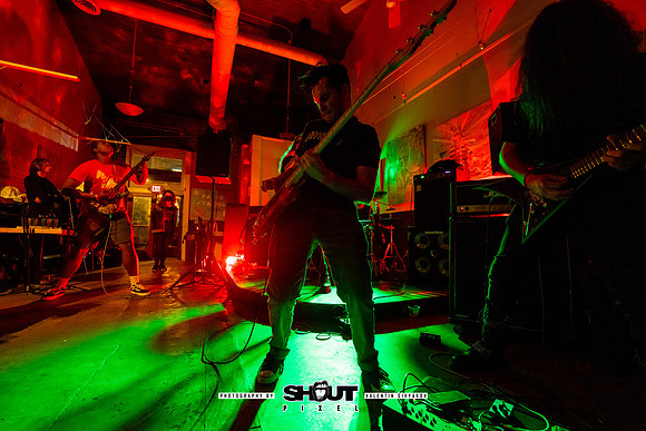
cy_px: 216
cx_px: 323
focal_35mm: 14
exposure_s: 1/100
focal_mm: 14
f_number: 2.8
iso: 3200
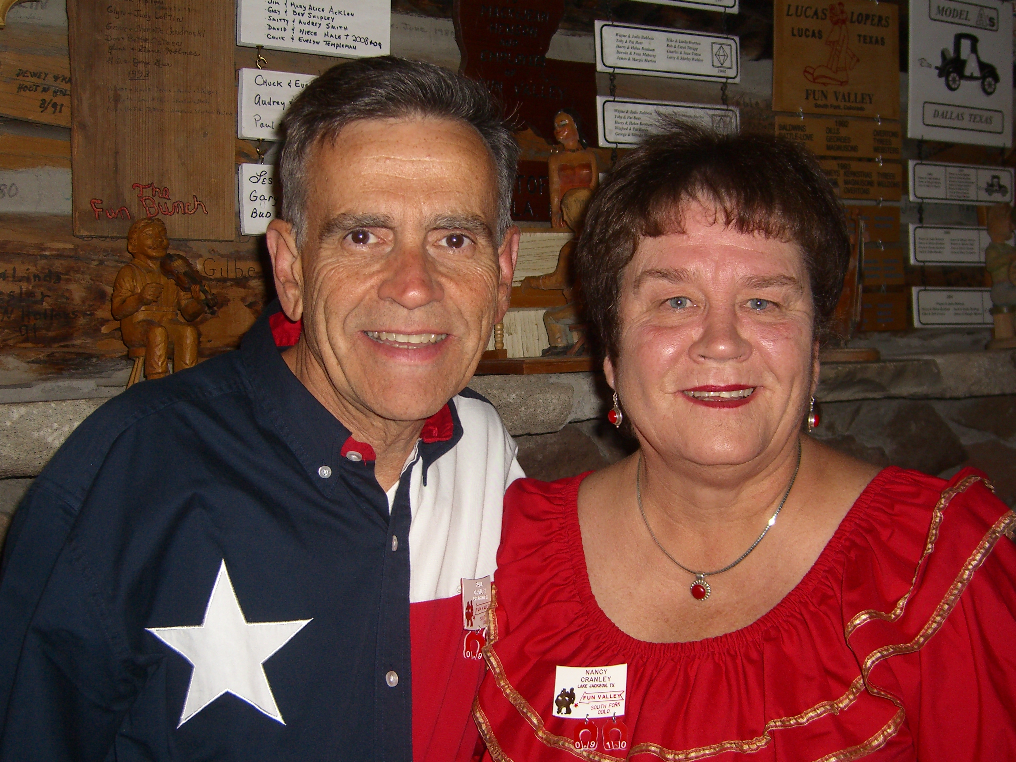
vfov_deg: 34.3
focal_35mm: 42
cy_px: 419
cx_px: 522
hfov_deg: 44.8
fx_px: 1233
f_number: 2.8
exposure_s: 1/60
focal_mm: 7.9
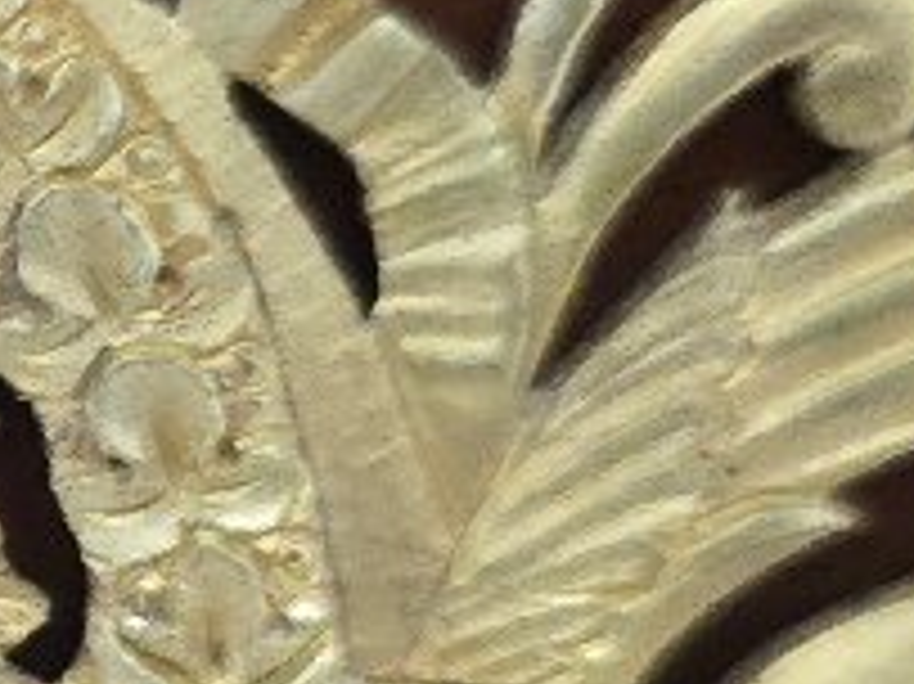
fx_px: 3589
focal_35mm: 136
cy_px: 666
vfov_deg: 10.8
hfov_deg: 13.4
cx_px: -567
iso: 1000
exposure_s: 1/100
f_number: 1.7
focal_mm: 6.3
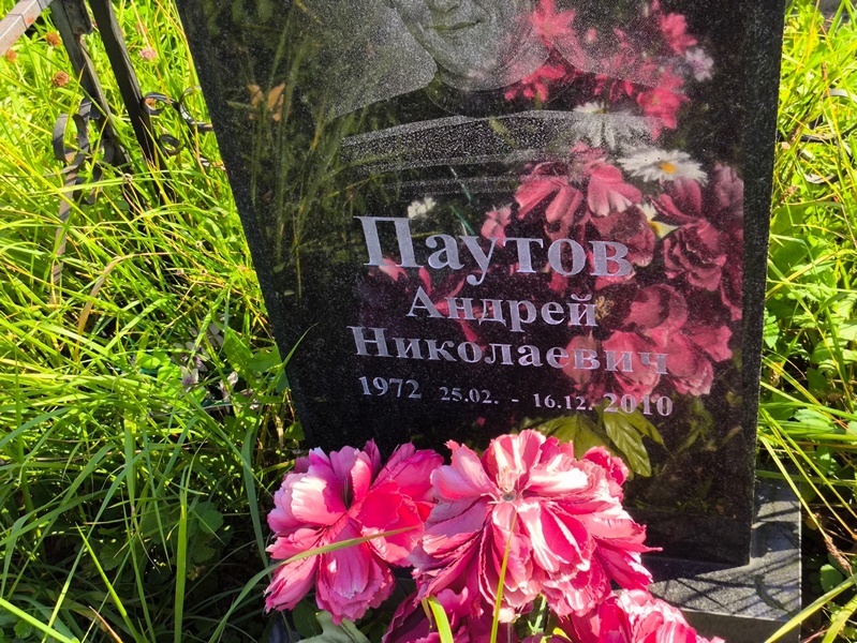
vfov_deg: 29.1
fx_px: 1238
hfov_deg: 38.2
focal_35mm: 50
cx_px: 428
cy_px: 322
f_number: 1.7
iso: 50
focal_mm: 4.71
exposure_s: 1/416
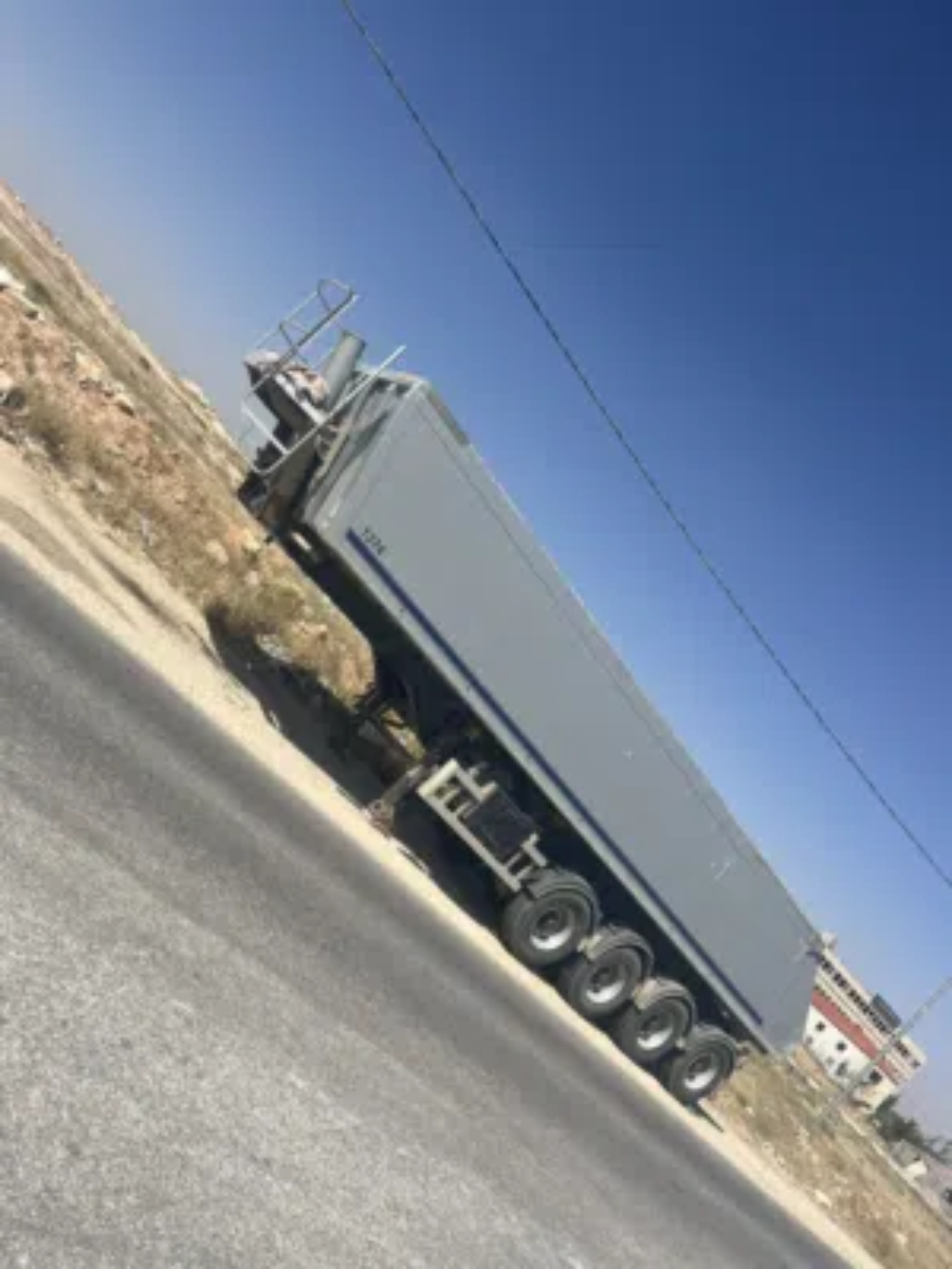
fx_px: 953
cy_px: 634
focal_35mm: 26
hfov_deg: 53.1
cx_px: 476
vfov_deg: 67.3
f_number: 1.5
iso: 50
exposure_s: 1/6211
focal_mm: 5.7
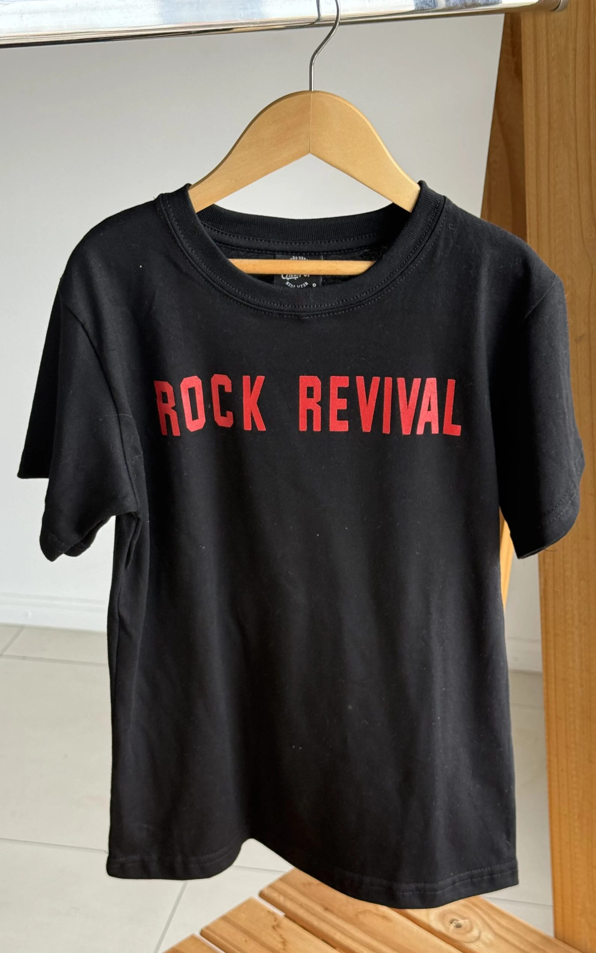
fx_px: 1326
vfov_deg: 39.6
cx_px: 311
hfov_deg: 25.3
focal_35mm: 51
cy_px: 477
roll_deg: -0.6
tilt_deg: -21.1
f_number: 1.78
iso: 100
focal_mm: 6.76
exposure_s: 1/83
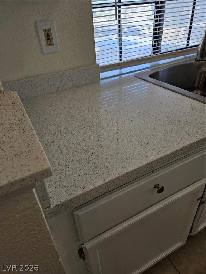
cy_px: 137
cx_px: 103
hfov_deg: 58.9
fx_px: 182
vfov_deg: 73.9
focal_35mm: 23
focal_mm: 5.4
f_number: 1.8
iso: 25
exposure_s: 1/120
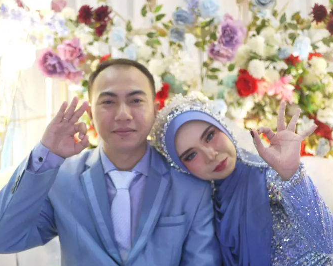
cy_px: 132
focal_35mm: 53
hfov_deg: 35.4
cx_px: 170
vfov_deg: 28.6
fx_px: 522
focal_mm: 25
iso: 640
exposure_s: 1/60
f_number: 1.7
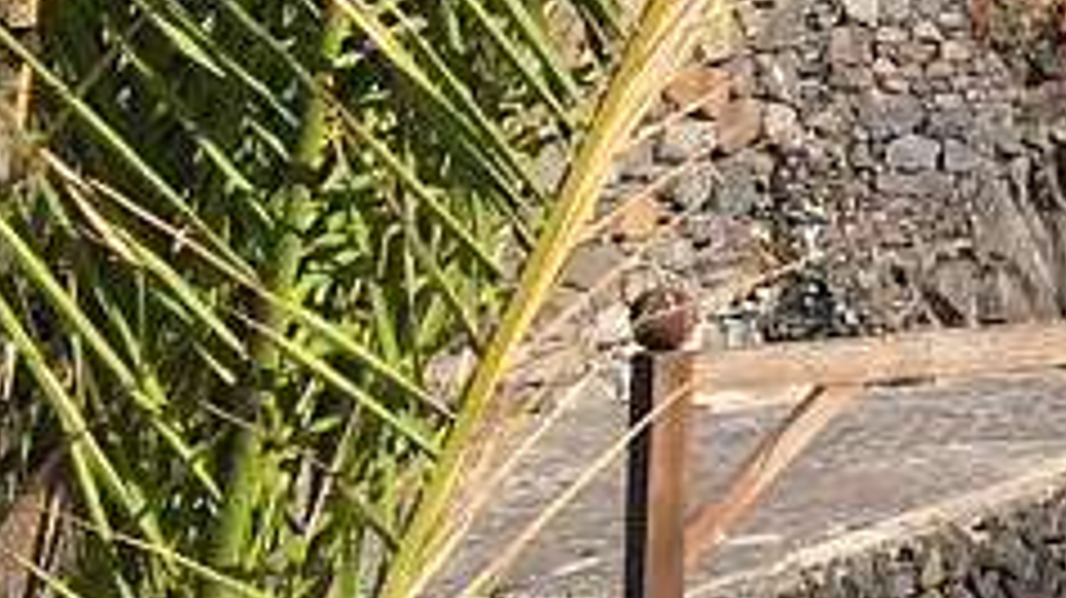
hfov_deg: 8.3
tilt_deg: +4.5
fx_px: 6017
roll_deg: +0.7
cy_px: -683
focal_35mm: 213
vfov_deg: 5.5
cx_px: 3346
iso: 25
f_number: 2.2
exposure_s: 1/1479
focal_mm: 4.15
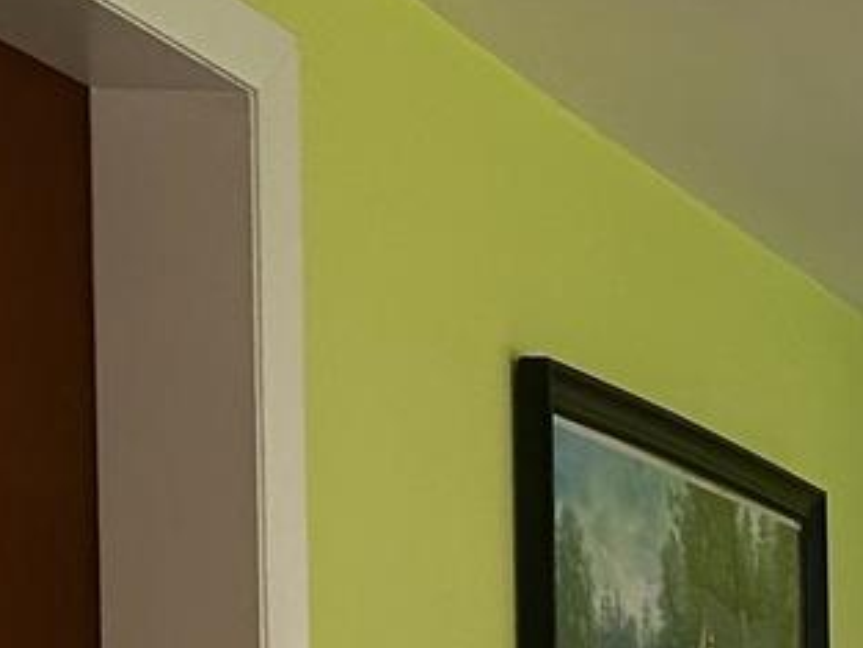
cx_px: 2570
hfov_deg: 9.7
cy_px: 982
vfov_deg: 9.2
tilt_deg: -0.1
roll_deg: +0.7
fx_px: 3916
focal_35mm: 157
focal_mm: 6.86
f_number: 1.78
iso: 100
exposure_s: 1/120
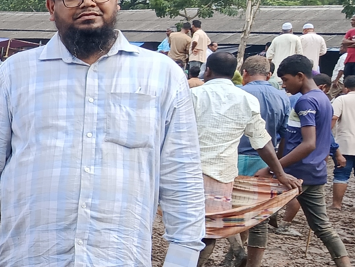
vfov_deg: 17.0
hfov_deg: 18.3
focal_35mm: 87
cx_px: -262
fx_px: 893
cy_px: 172
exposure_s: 1/194
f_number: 1.7
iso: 50
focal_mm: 5.24
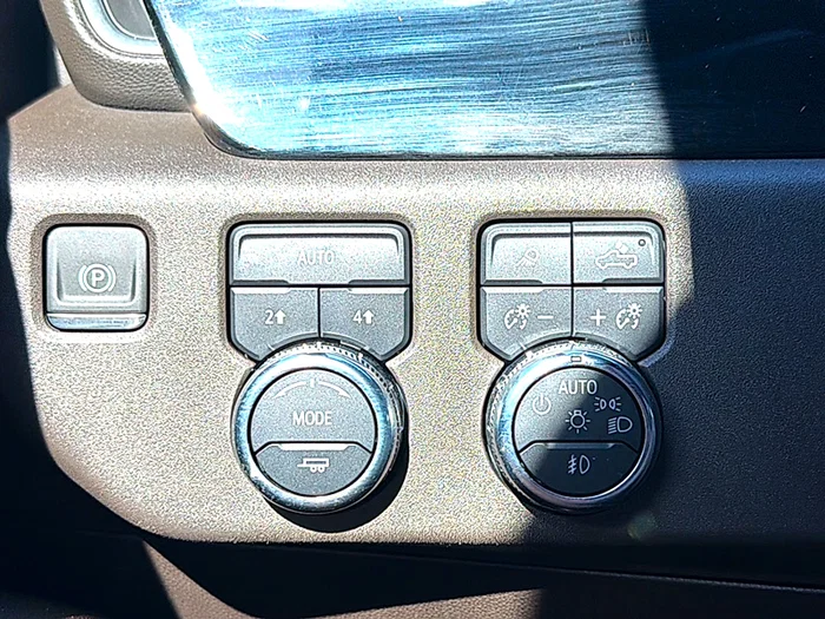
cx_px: 412
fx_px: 929
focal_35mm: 39
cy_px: 310
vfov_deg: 36.8
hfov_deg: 47.9
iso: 64
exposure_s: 1/228
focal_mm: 6.76
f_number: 1.78
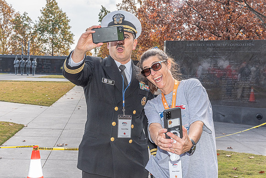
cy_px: 73
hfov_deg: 41.4
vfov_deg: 28.3
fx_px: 352
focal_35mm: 48
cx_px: 124
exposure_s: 1/250
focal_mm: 40
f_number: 9
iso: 500
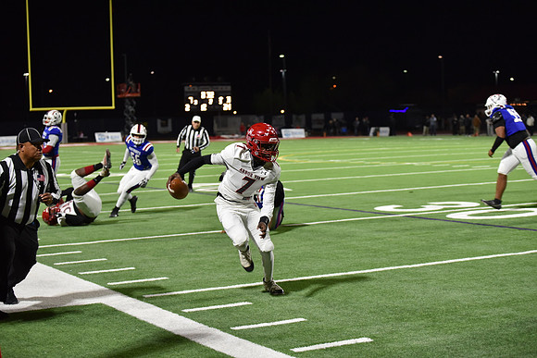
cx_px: 268
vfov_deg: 19.5
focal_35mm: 70
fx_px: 1044
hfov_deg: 28.8
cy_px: 179
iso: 2500
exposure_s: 1/500
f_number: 2.8
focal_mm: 70
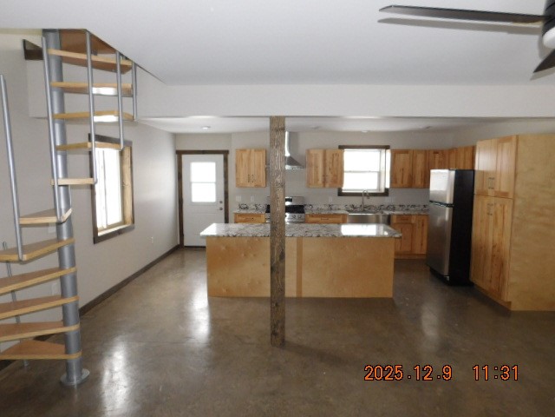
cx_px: 278
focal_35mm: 23
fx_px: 369
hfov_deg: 73.9
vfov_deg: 58.9
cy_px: 208
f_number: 3
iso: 200
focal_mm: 4
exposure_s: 1/30
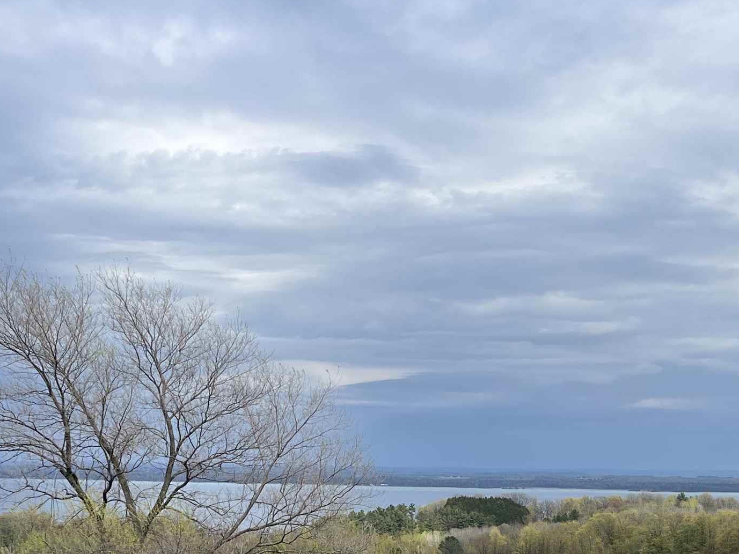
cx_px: 432
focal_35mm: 58
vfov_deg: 24.0
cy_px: 572
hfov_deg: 33.2
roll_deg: -0.9
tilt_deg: -4.0
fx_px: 1238
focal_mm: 5.1
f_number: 1.6
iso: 50
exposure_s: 1/3135
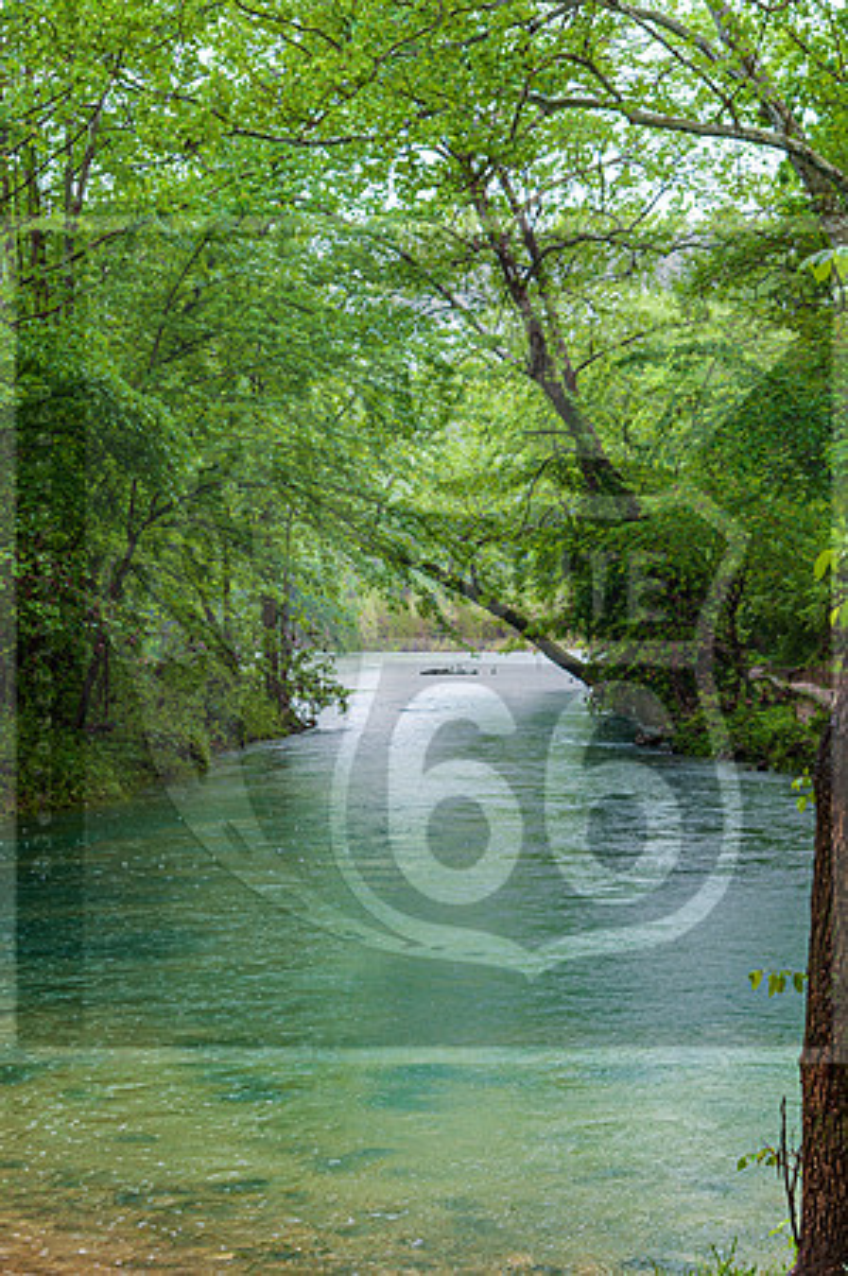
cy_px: 638
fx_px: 2922
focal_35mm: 82
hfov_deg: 16.5
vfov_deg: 24.6
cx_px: 424
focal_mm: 55
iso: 200
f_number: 4.5
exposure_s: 1/160
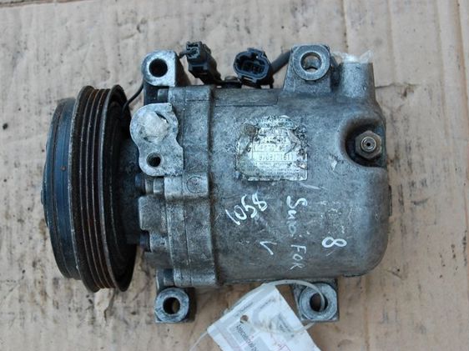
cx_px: 214
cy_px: 176
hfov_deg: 23.8
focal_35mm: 82
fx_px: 1111
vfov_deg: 18.0
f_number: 5.6
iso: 400
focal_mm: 50
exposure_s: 1/40
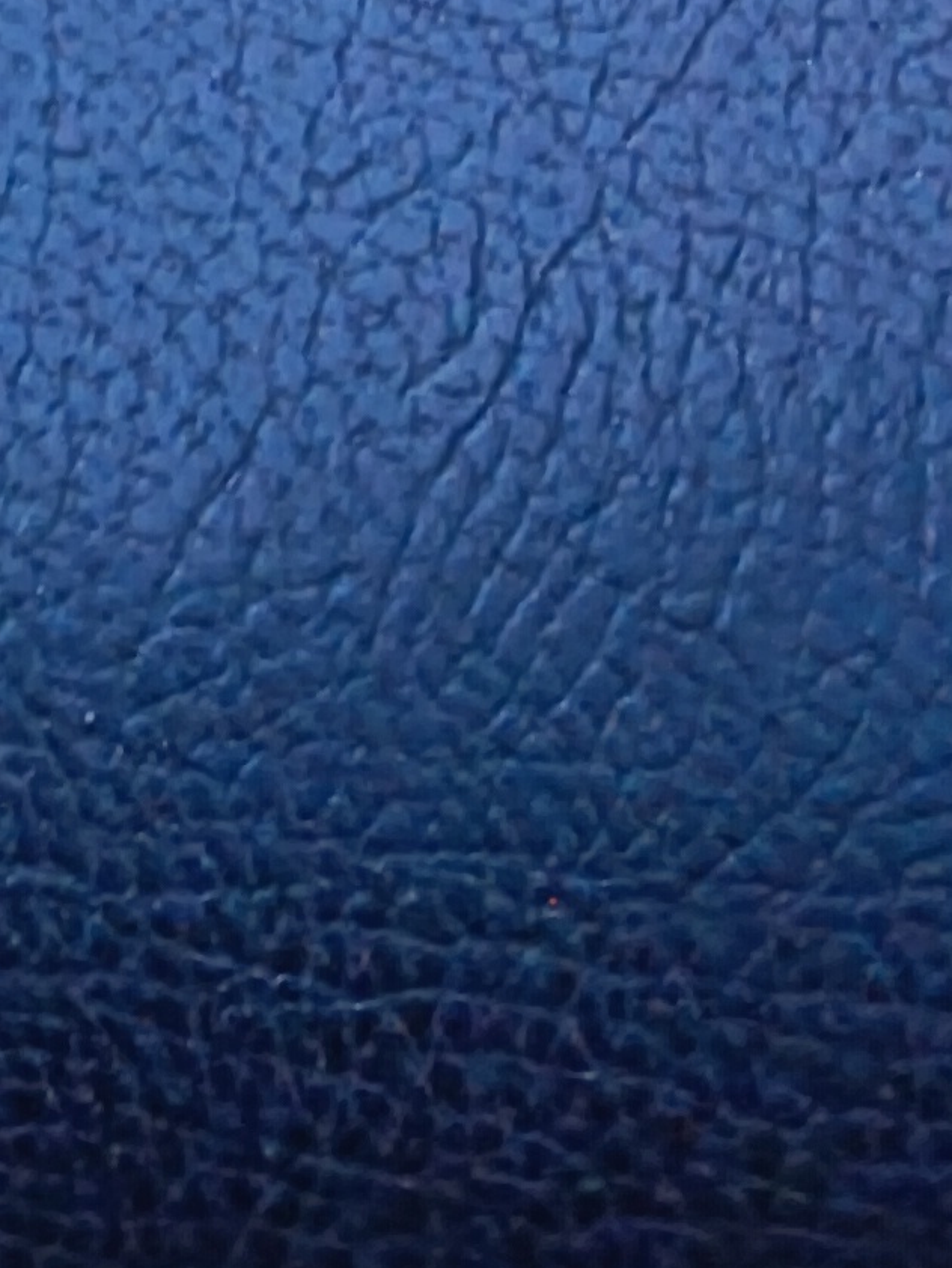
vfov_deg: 16.0
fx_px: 4178
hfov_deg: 11.1
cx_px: -1259
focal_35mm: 114
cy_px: -554
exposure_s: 1/25
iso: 5129
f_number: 1.75
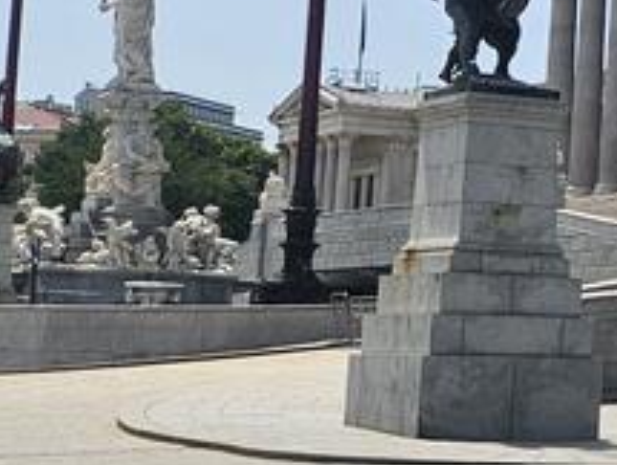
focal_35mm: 123
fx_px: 2196
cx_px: 1647
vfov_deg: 12.1
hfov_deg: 11.7
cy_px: 181
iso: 25
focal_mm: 5.4
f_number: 1.8
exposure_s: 1/3092
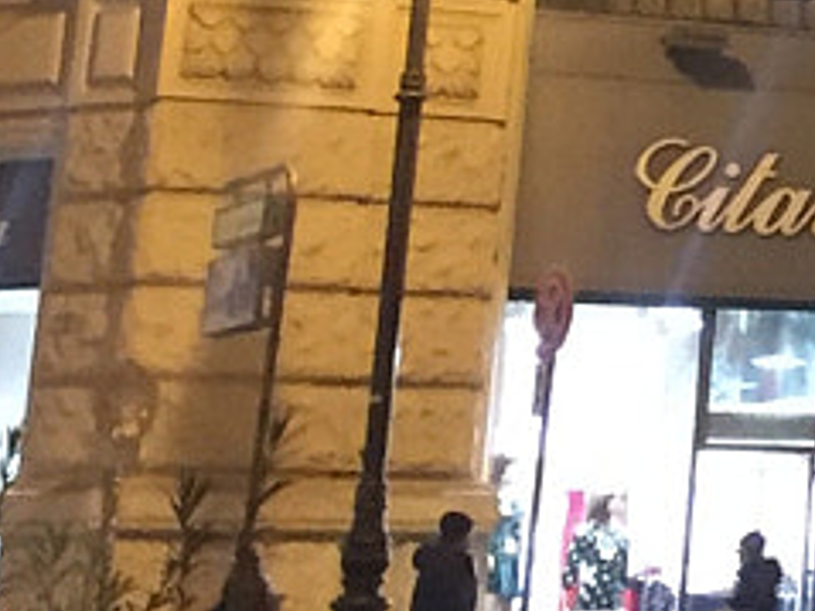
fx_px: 4565
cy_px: -724
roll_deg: -0.1
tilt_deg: +15.6
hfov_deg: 9.1
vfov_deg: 7.3
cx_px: 2029
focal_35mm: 194
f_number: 2.2
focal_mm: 4.15
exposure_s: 1/20
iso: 250
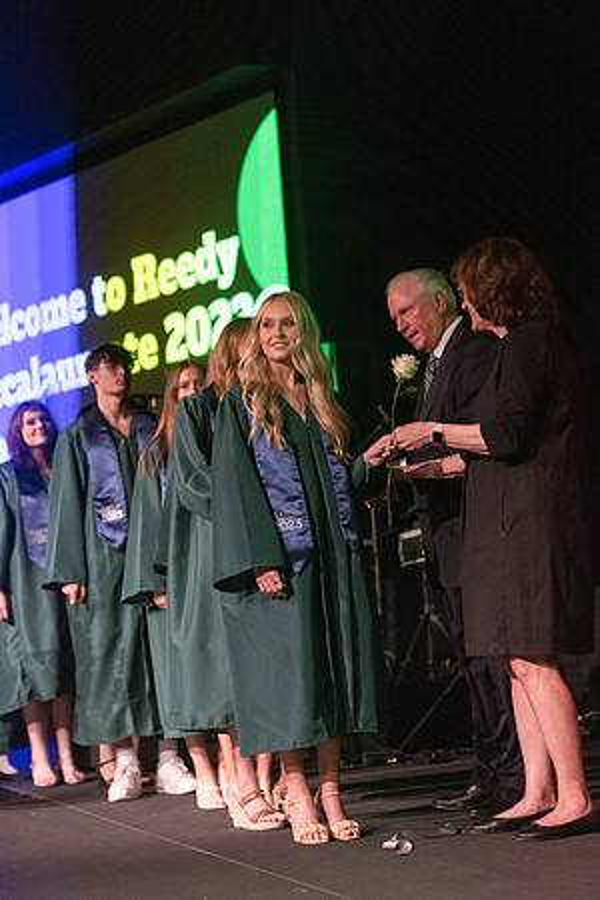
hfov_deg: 17.7
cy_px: 450
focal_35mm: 77
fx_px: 1925
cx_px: 300
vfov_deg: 26.3
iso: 16000
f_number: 2.8
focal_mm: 77
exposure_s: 1/1000
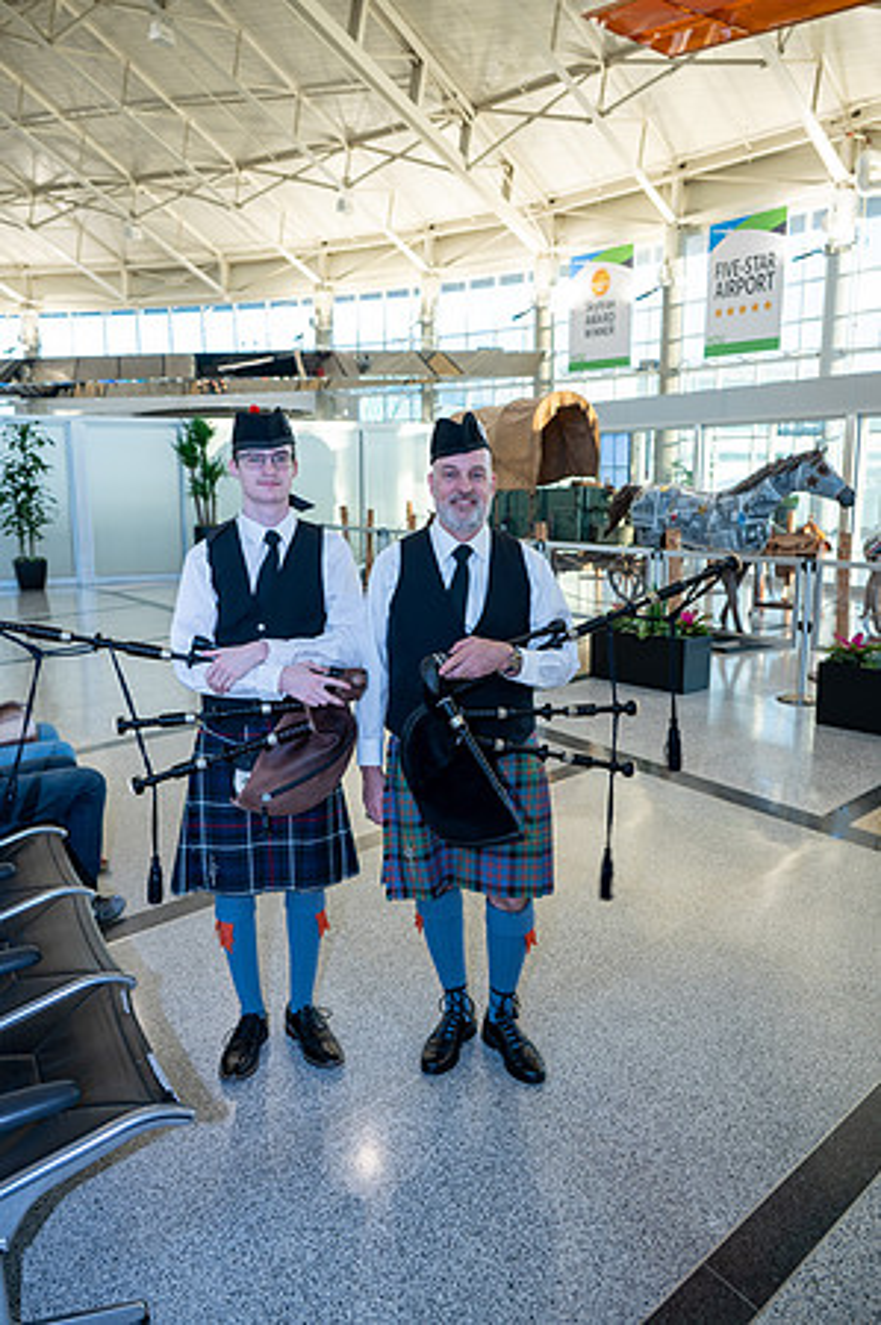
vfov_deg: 65.5
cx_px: 440
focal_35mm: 28
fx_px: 1030
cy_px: 662
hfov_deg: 46.3
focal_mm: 28
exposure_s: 1/40
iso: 280
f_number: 4.5
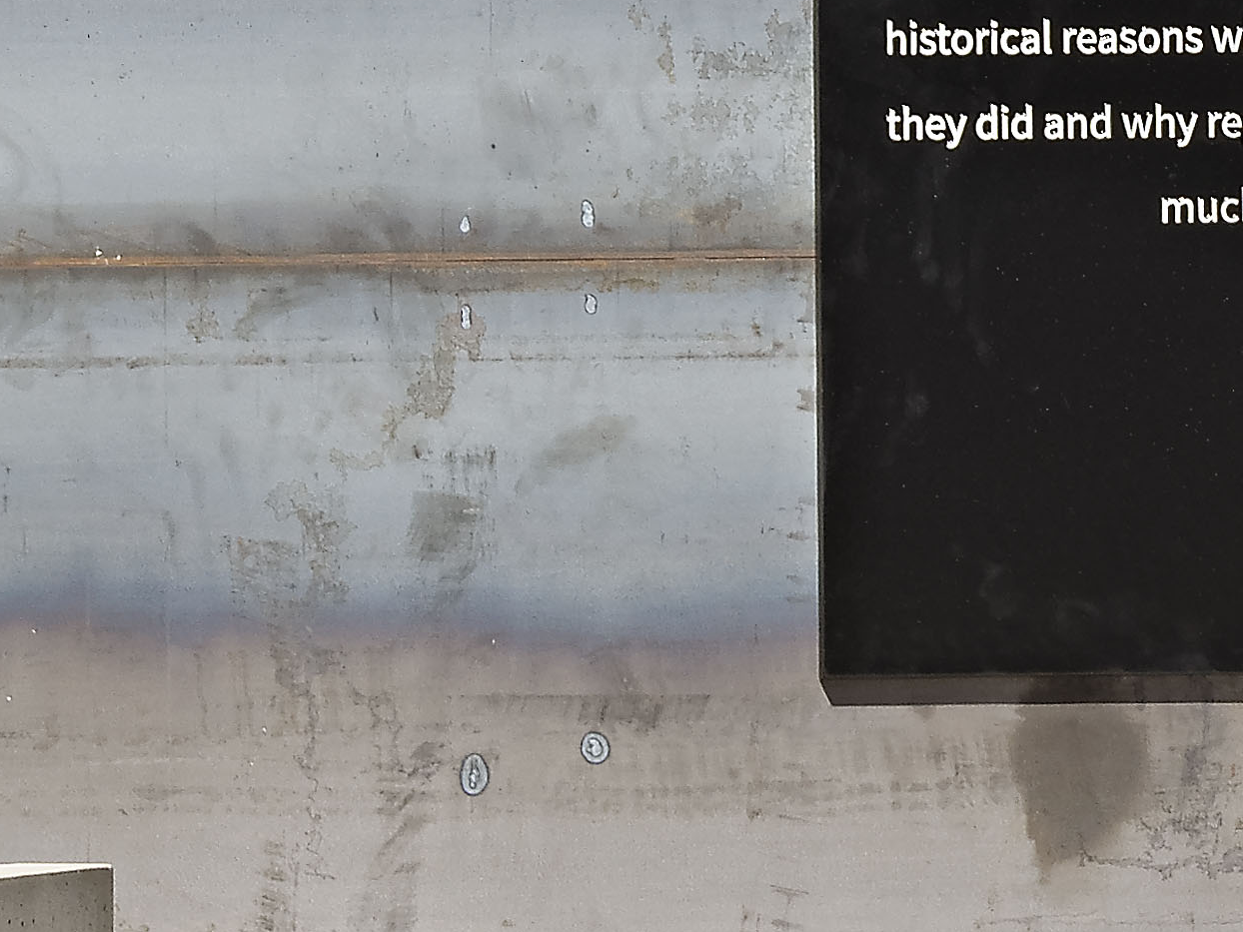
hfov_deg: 2.7
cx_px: 596
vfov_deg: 2.0
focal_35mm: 730
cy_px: 73
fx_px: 26224
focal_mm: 105
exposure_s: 1/250
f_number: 8
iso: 100
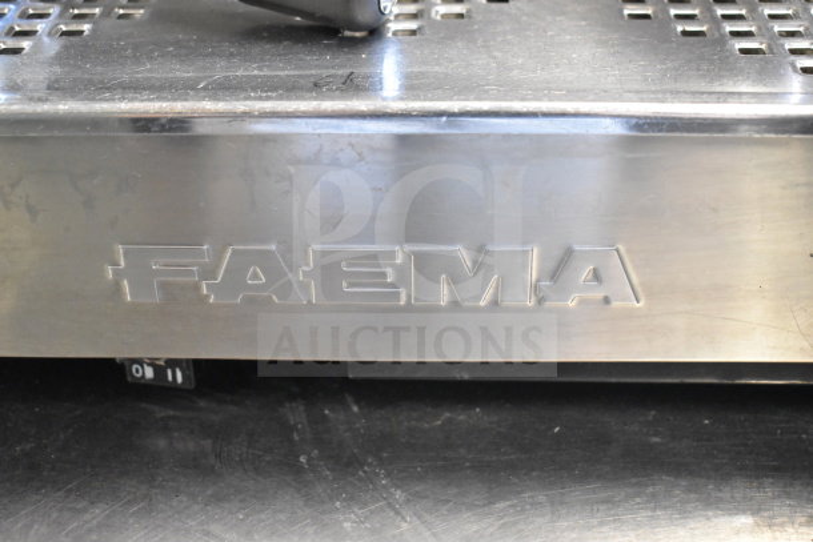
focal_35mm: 54
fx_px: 1220
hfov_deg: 36.9
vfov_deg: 25.1
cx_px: 406
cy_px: 271
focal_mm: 36
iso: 6400
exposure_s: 1/80
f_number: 4.8
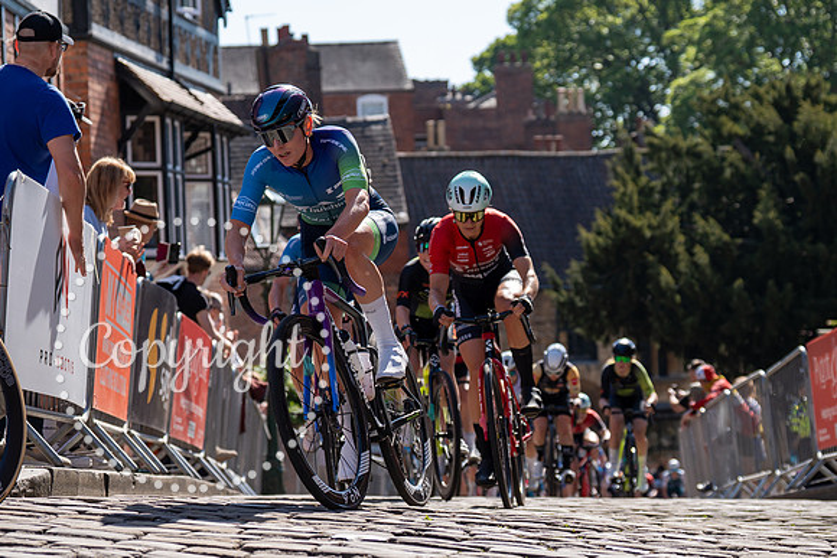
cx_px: 353
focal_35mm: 101
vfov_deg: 13.5
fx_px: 2356
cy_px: 310
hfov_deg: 20.1
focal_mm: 70
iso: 100
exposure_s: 1/1000
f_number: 3.5
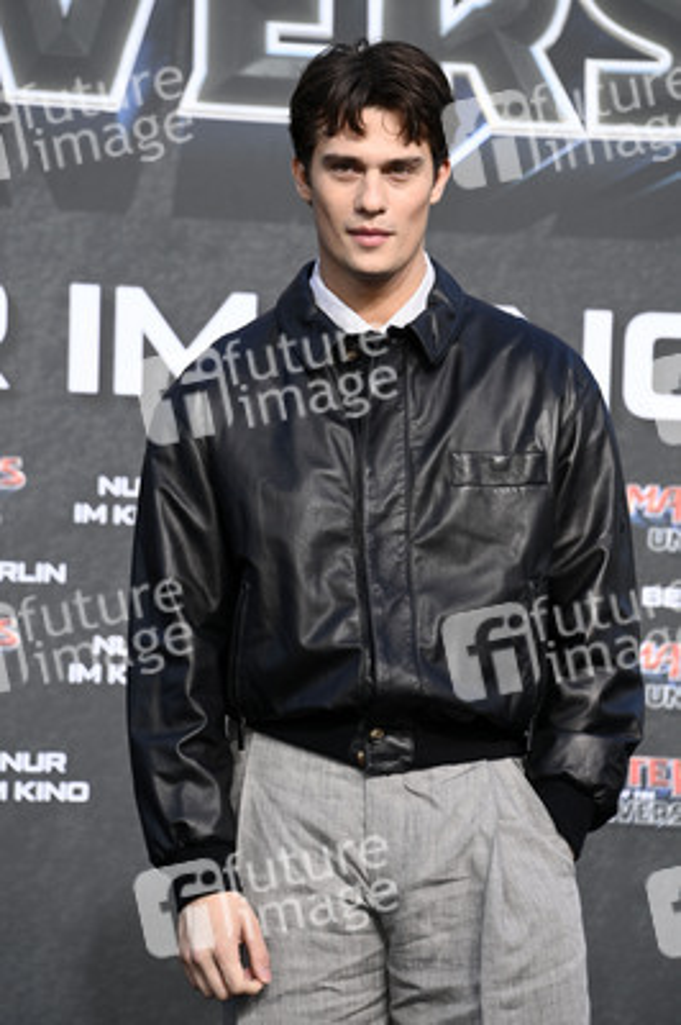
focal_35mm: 200
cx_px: 340
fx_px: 5684
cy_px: 512
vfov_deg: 10.3
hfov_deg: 6.9
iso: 250
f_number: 6.3
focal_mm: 200
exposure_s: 1/250
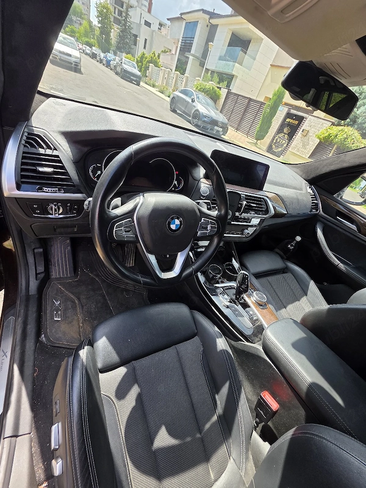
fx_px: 183
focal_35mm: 13
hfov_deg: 89.9
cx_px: 183
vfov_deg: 106.2
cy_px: 244
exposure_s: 1/357
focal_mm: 2.2
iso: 40
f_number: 1.9
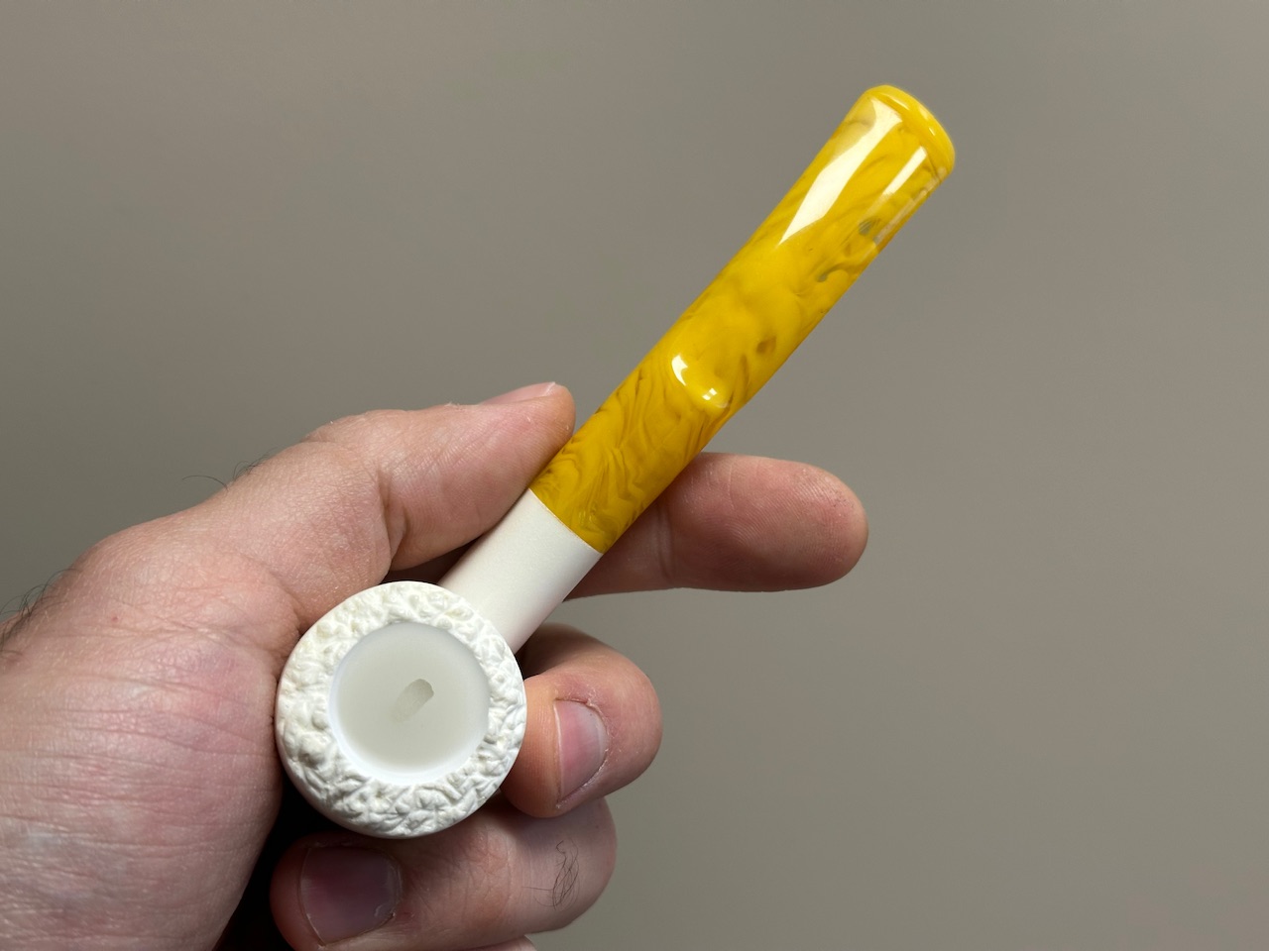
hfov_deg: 39.7
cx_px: 634
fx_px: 1760
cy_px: 476
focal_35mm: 48
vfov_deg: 30.3
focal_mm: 6.86
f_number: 1.78
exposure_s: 1/121
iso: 80
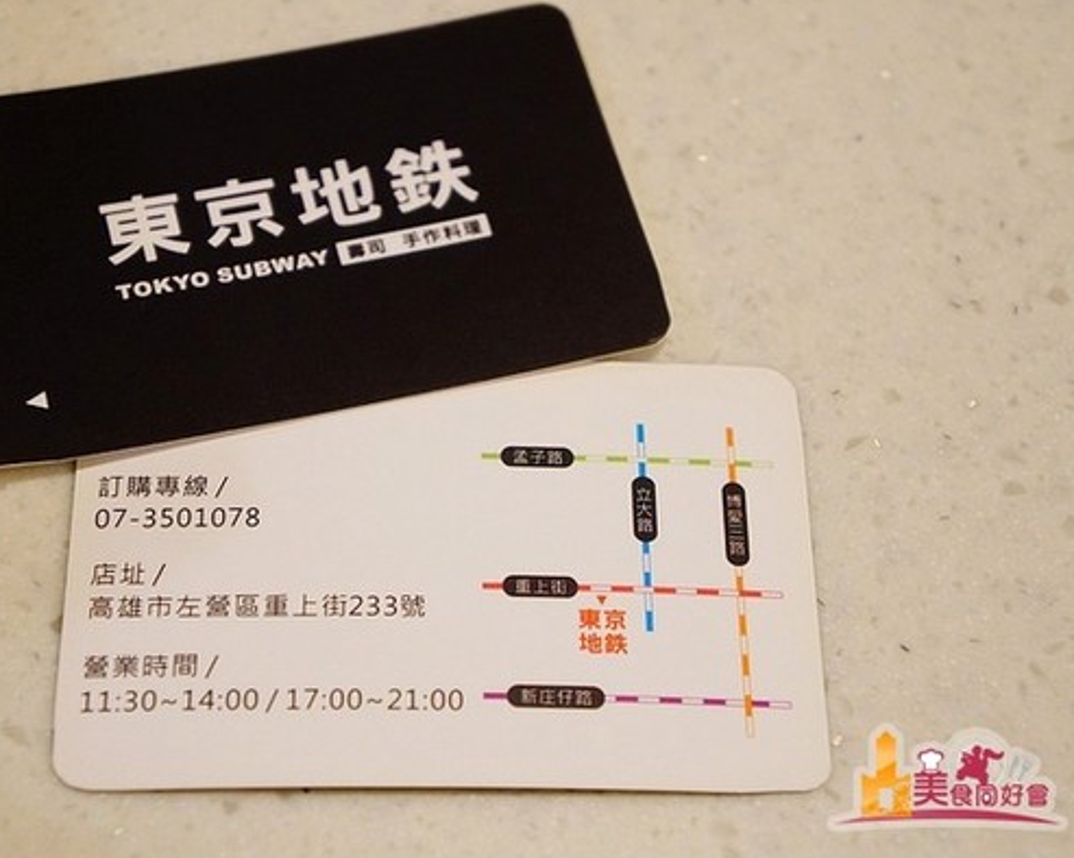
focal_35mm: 72
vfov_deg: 21.2
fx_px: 2288
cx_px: 455
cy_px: 425
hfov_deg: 26.4
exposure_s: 1/80
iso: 3200
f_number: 4.5
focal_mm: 42
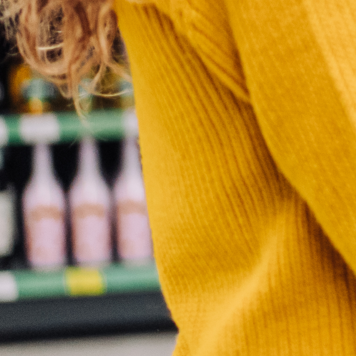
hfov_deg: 6.3
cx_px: 970
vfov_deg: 6.7
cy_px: -145
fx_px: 3002
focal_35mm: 258
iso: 1000
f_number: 1.8
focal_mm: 55
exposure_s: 1/400
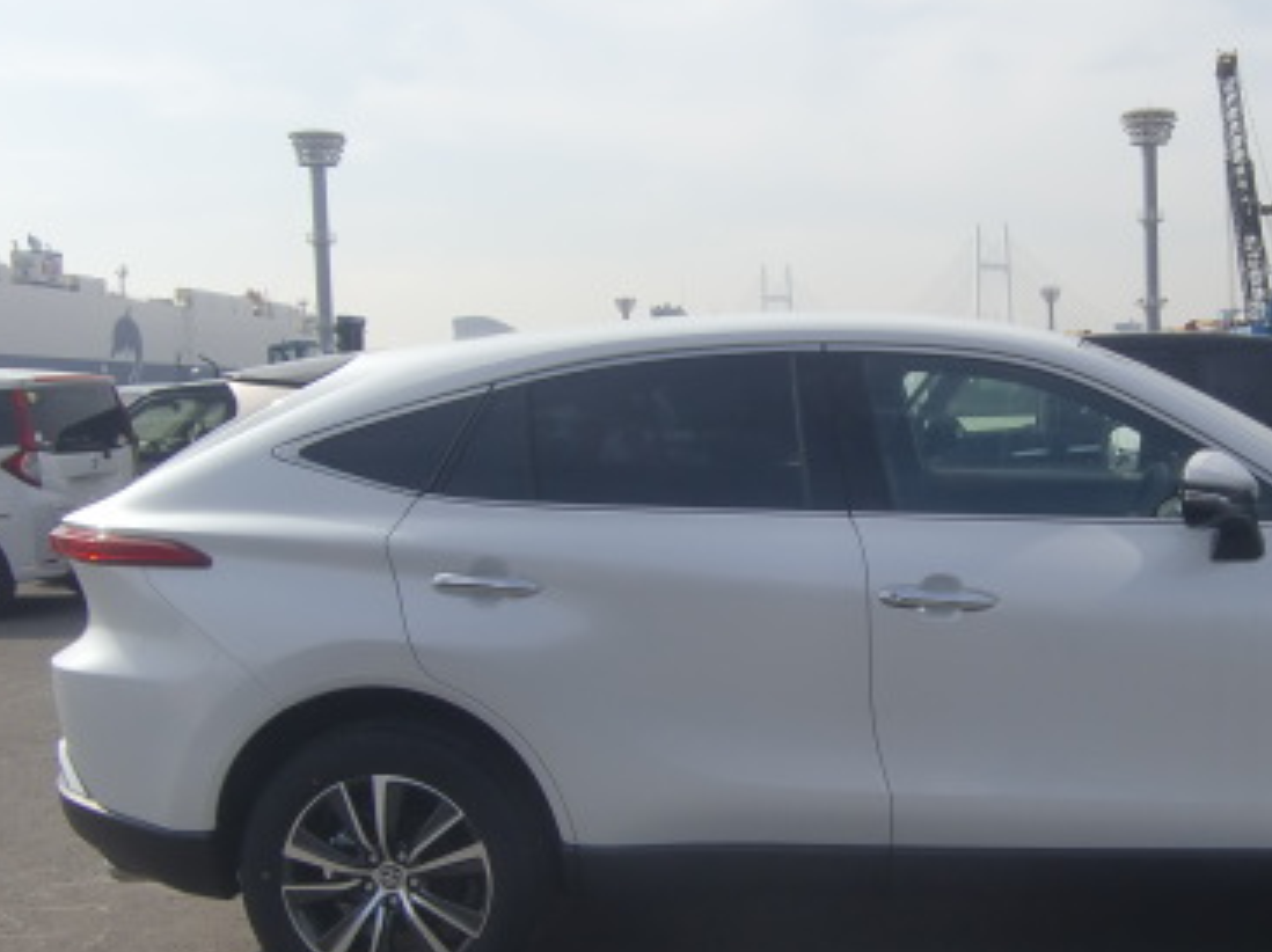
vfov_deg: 29.5
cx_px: 952
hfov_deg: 38.0
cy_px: 608
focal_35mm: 49
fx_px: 1799
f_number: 7
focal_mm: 4.9
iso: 64
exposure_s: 1/250
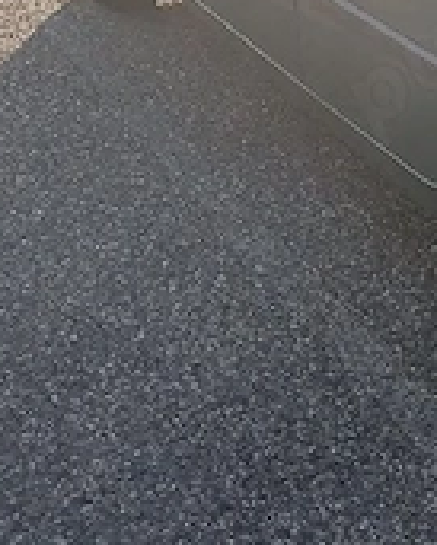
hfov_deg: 15.7
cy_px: -13
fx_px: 1438
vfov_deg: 20.7
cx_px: 679
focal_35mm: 89
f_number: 1.8
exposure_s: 1/345
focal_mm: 3.98
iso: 20
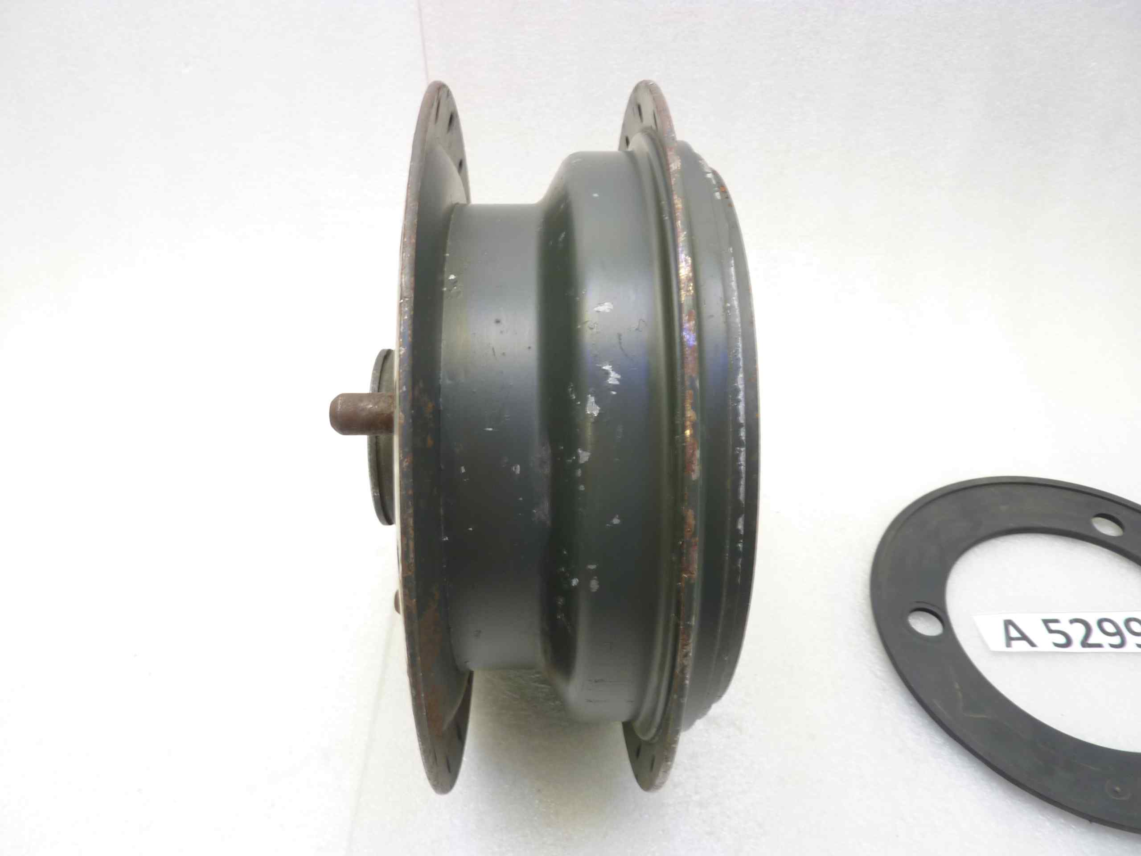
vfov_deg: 54.9
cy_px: 428
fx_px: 824
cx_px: 570
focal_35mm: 25
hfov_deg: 69.4
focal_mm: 4.1
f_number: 3.3
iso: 80
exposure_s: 1/8
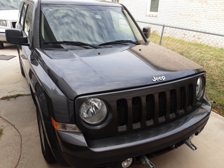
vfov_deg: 49.7
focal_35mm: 28
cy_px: 84
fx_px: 181
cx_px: 112
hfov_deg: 63.4
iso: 40
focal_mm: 2.9
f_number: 1.9
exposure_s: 1/401
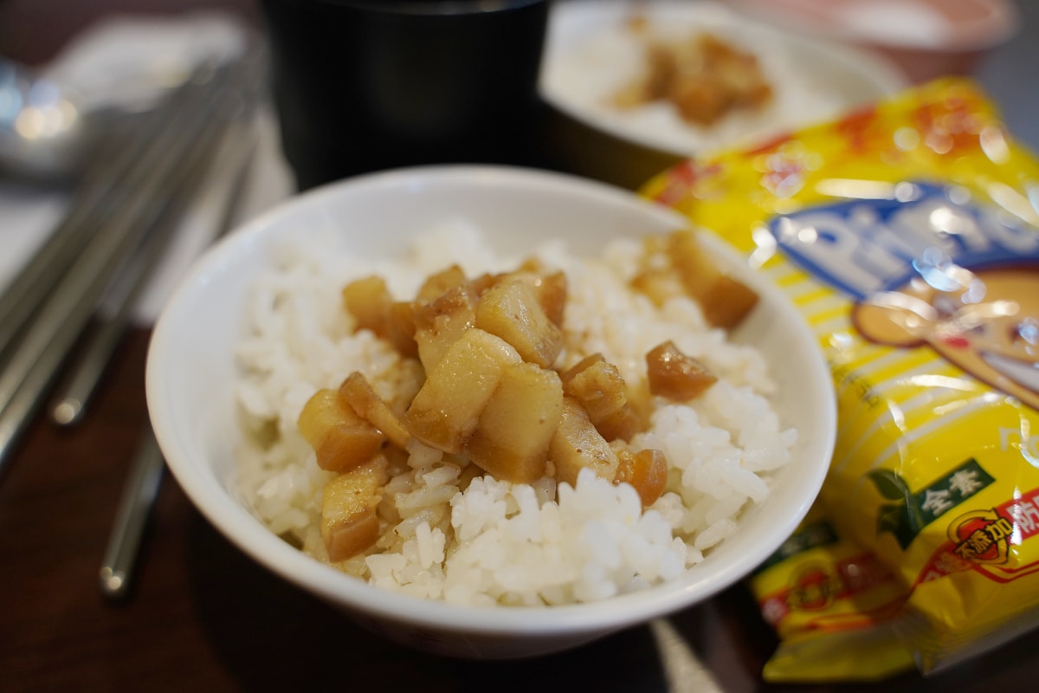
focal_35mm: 29
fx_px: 837
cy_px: 346
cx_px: 520
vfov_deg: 45.0
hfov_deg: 63.7
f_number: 4
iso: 1000
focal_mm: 29
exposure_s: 1/60
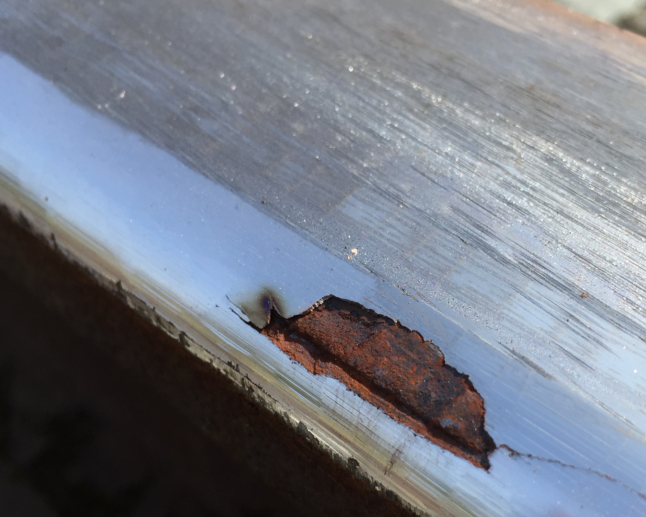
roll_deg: -3.9
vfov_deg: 35.3
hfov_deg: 43.2
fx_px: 803
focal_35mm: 42
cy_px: 348
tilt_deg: -43.7
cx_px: 429
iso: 32
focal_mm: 4.15
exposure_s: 1/1014
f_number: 2.2
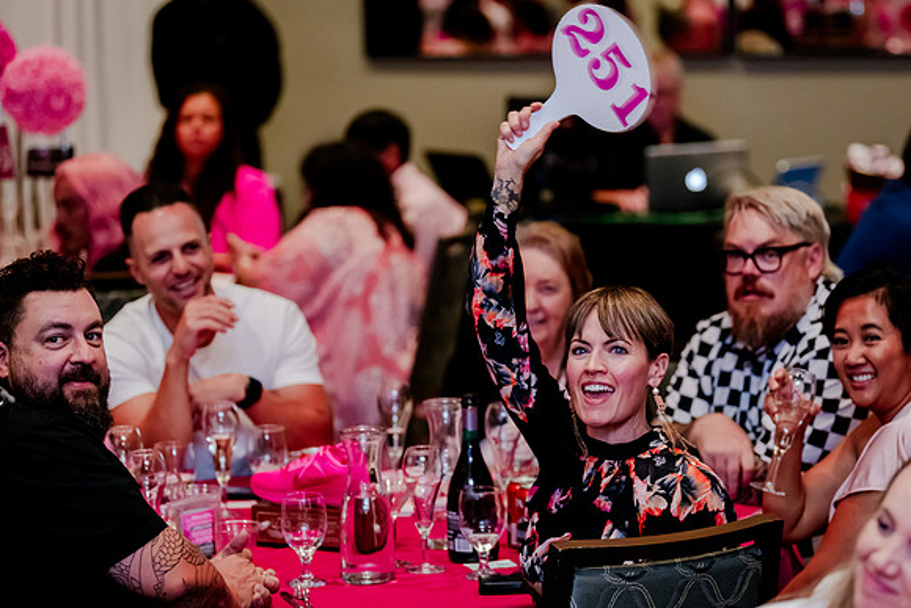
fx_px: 3584
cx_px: 546
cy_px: 356
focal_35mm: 142
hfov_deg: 14.5
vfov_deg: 9.7
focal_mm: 116
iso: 5000
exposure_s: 1/250
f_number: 2.8
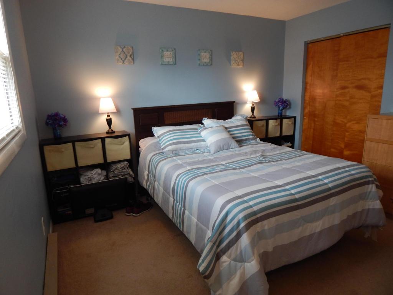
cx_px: 196
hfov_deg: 76.4
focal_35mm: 22
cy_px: 148
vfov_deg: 61.1
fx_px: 250
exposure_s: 1/30
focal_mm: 4
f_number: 3
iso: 200
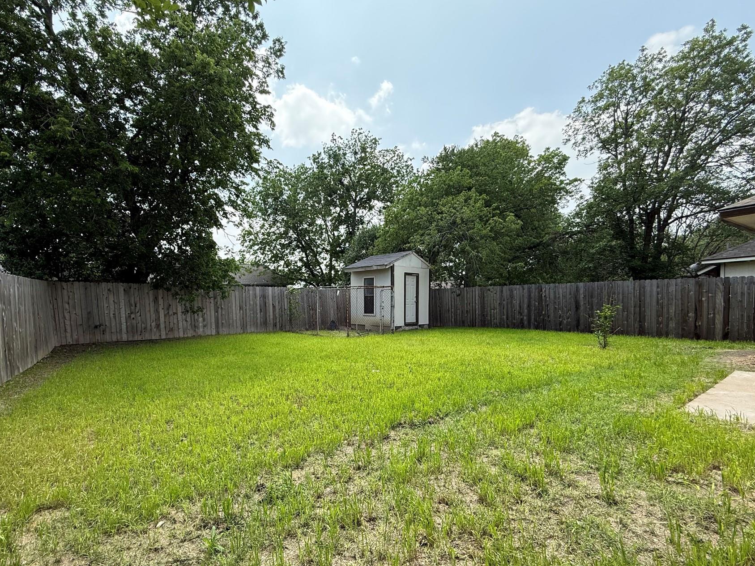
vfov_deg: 74.2
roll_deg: +3.0
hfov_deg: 90.9
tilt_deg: -2.8
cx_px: 351
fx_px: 371
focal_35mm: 17
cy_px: 329
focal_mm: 2.22
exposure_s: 1/726
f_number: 2.2
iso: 64
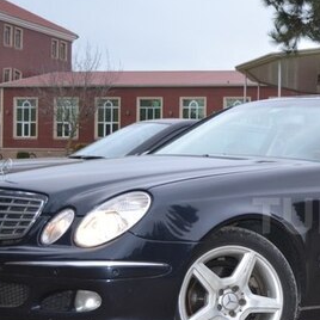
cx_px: 375
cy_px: 216
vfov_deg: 19.0
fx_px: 952
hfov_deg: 18.2
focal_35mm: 91
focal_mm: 29
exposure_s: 1/60
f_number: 4.5
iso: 450
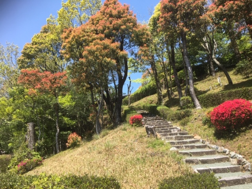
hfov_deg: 61.7
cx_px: 126
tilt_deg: +18.1
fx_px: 211
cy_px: 94
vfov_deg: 48.2
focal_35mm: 29
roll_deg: +5.7
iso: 25
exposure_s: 1/718
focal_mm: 4.15
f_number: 2.2
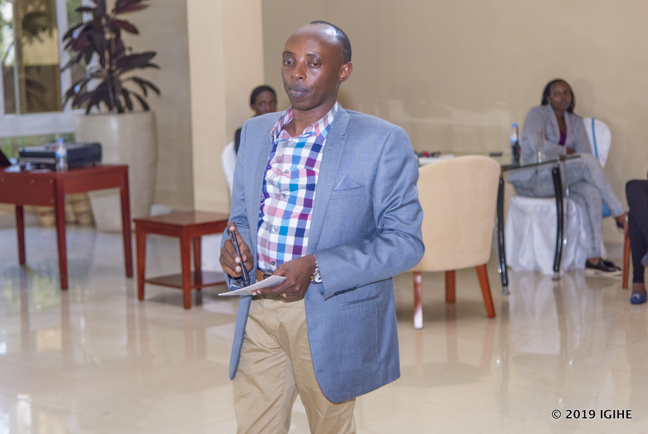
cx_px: 296
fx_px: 1556
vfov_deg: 15.9
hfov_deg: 23.5
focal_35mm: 86
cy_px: 167
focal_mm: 70
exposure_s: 1/80
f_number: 4
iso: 800
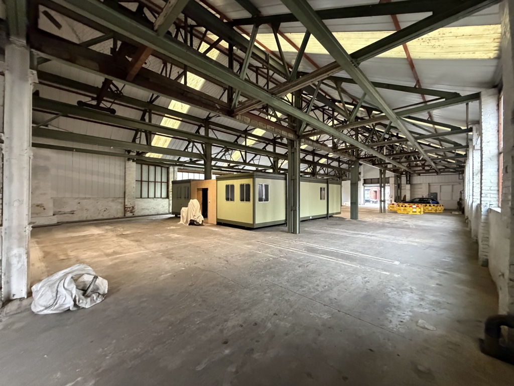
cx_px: 257
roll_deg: -0.5
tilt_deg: +0.4
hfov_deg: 102.1
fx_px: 208
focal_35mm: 14
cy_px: 193
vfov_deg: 85.7
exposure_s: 1/60
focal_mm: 2.22
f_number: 2.2
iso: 800
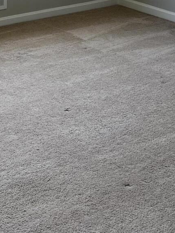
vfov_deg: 20.8
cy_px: -2
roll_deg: +0.1
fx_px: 613
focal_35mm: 91
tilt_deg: -13.6
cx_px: -7
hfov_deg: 15.9
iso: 40
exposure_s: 1/176
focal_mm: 5.7
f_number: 1.5
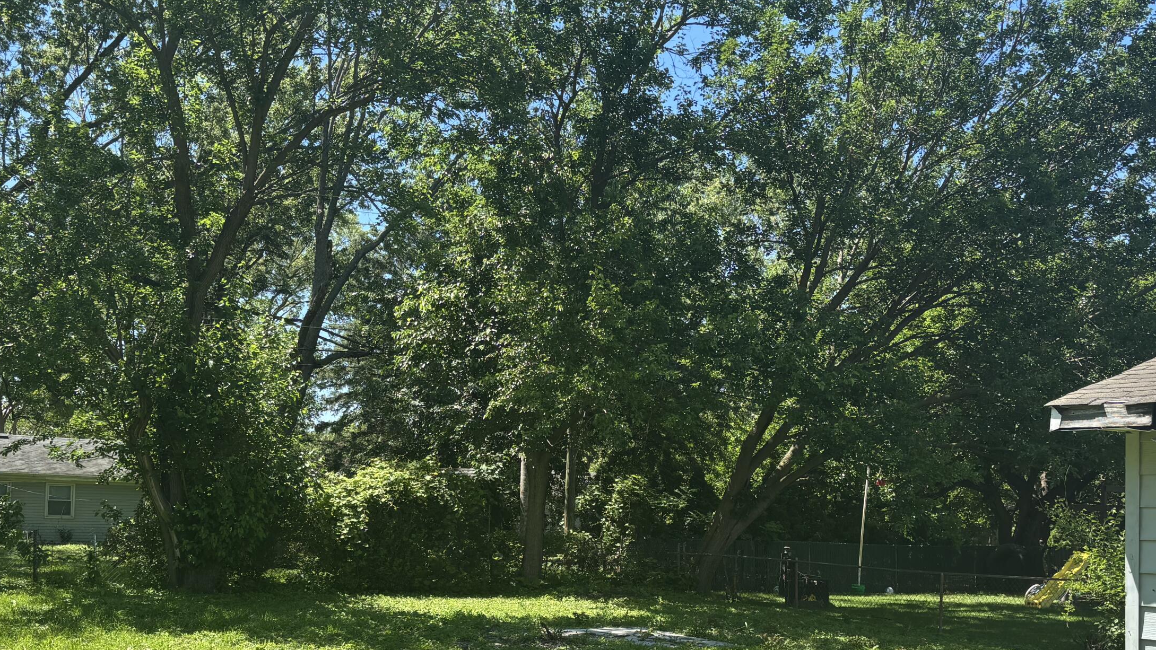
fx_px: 1196
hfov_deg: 51.6
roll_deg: -1.4
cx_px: 544
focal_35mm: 39
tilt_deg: +3.5
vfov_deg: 30.0
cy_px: 485
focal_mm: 5.96
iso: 50
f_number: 1.6
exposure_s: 1/1178
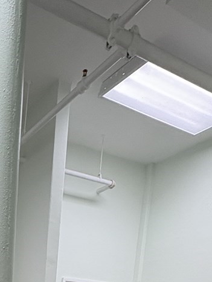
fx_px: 375
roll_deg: -3.6
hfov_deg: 29.1
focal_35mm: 46
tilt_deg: -8.2
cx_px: -10
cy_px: 403
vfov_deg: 29.2
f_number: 2.2
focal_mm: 2.22
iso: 200
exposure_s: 1/120
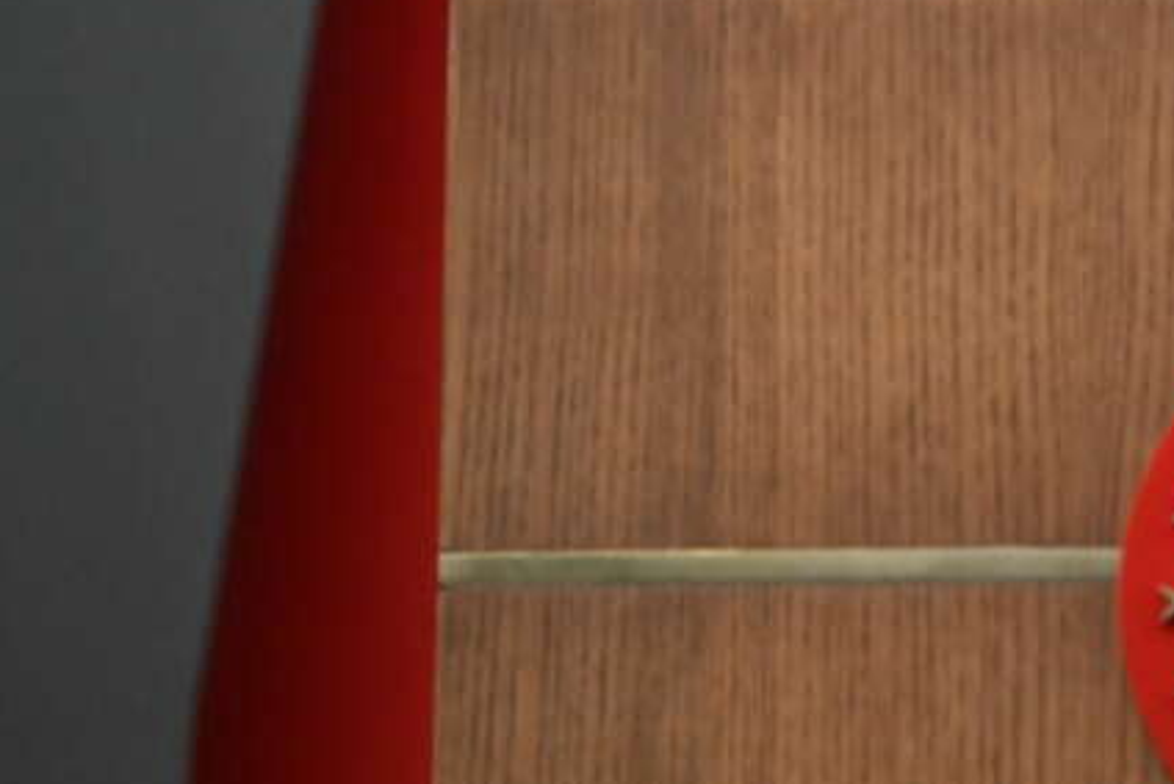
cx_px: 1614
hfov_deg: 2.7
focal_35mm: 754
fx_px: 24596
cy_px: -320
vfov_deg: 1.8
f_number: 5.6
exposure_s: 1/125
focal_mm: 250
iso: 5000
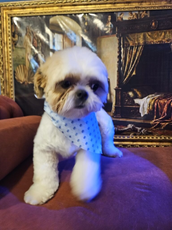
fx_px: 152
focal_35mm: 23
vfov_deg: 73.9
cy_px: 115
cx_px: 86
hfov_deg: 58.9
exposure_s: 1/60
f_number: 1.8
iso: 640
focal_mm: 5.4
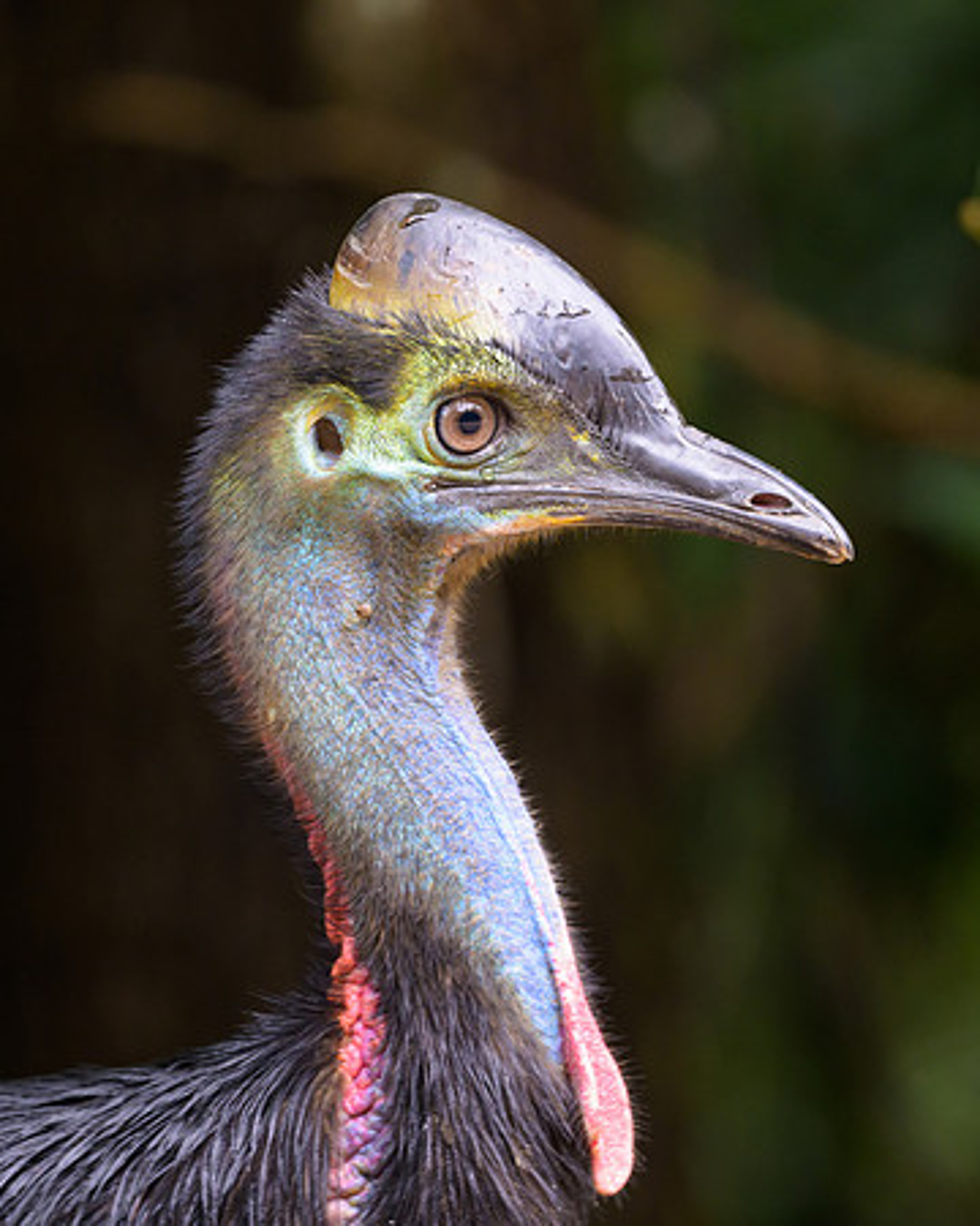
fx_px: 26817
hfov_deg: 2.1
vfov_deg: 2.6
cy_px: 594
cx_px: 669
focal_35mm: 740
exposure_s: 1/100
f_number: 5.6
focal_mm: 500
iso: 1600
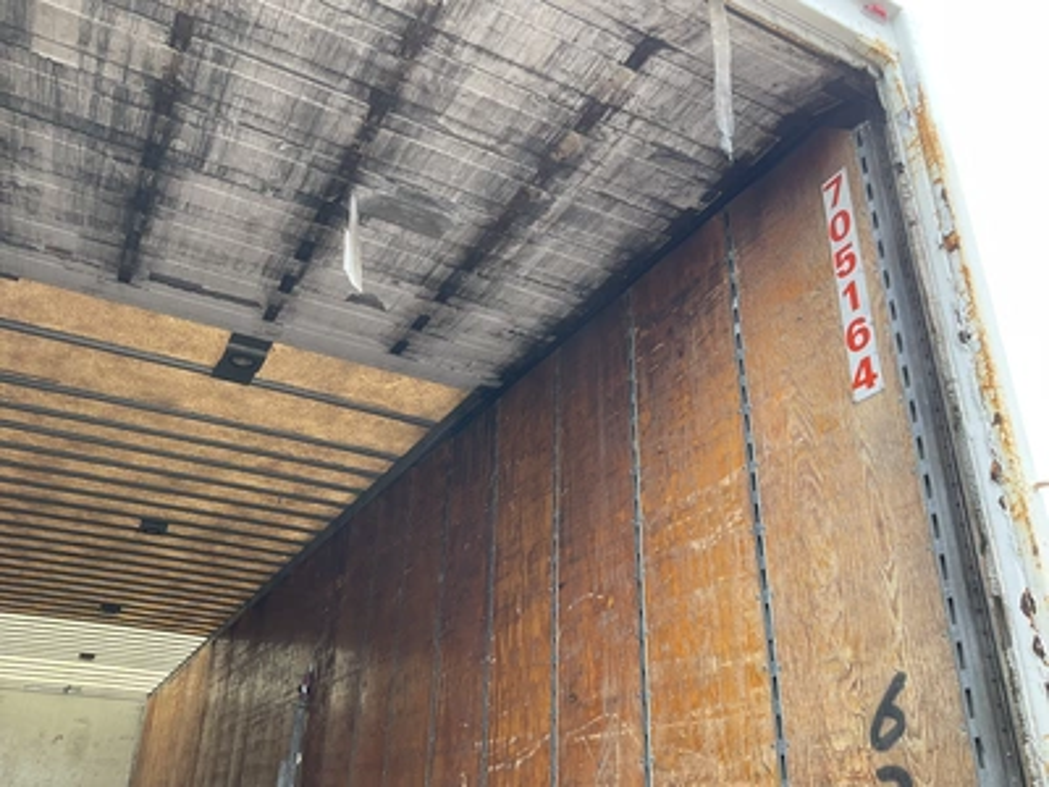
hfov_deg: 61.7
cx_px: 524
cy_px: 394
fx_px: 879
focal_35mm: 29
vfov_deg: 48.2
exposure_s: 1/122
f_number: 1.8
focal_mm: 3
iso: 25
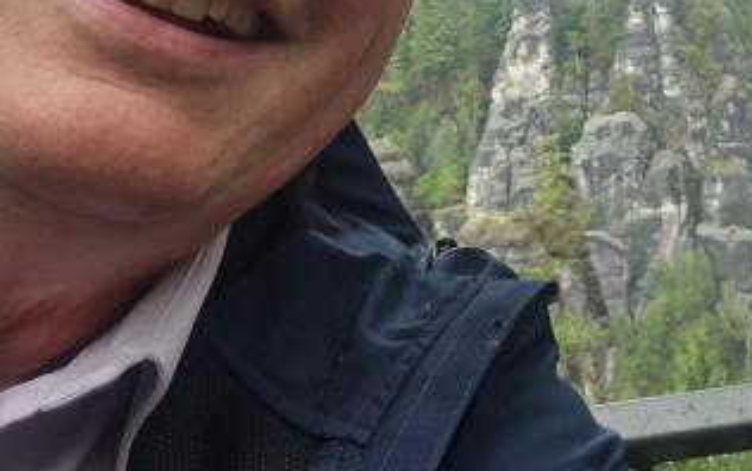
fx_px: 1374
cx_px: 723
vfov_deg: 18.7
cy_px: -52
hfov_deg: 29.0
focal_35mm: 67
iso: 25
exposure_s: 1/176
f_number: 2.2
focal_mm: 3.3
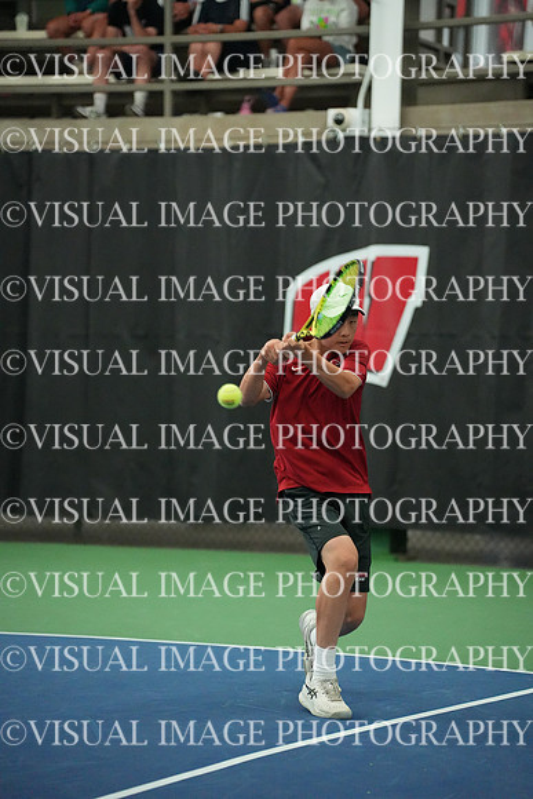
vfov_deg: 18.1
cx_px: 266
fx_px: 2508
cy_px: 400
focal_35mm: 113
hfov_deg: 12.1
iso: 12800
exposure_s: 1/1600
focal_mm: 113
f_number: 2.8
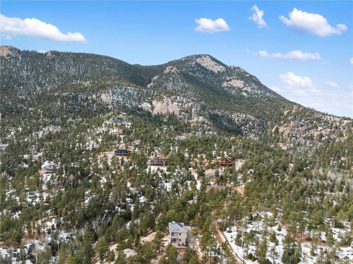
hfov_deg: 71.6
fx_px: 245
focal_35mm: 24
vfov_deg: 56.7
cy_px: 132
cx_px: 176
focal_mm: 12.29
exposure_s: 1/1000
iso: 210
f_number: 2.8
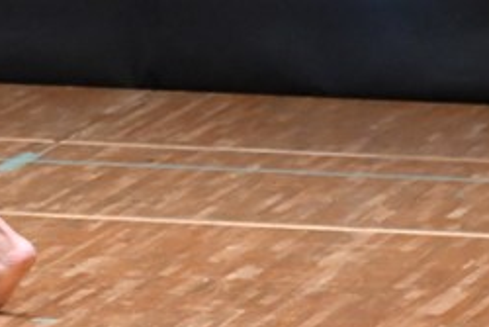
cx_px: -156
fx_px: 12626
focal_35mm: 929
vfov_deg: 1.5
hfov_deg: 2.2
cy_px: -94
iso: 6400
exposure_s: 1/400
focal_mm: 200
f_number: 5.6
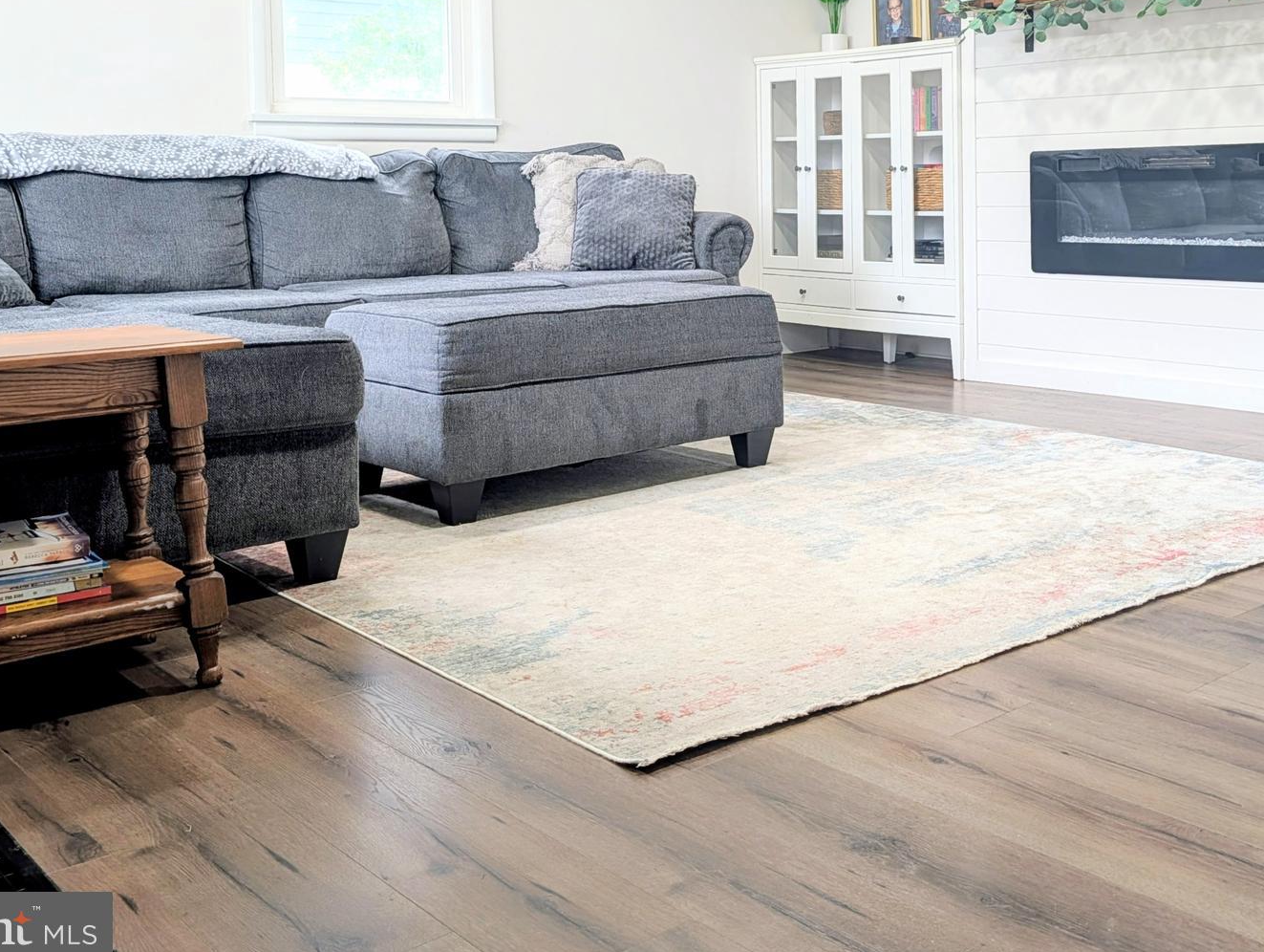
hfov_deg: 49.2
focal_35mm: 37
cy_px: 236
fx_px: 1353
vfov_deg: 37.8
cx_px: 848
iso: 55
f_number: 1.68
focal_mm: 6.9
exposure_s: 1/30
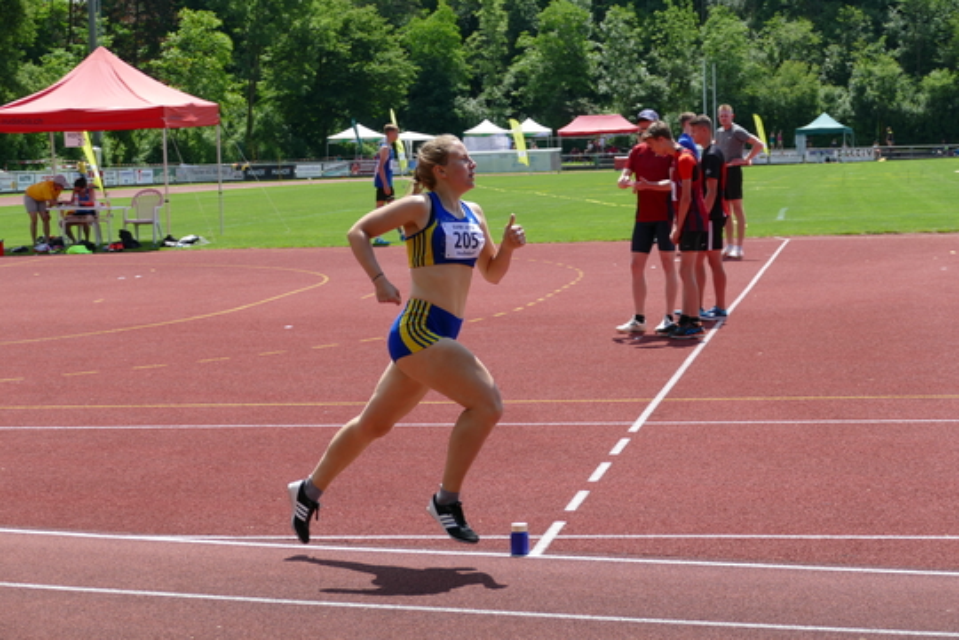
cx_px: 480
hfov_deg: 22.1
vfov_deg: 14.9
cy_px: 320
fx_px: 2451
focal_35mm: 92
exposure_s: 1/800
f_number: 3.8
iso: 125
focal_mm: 33.51
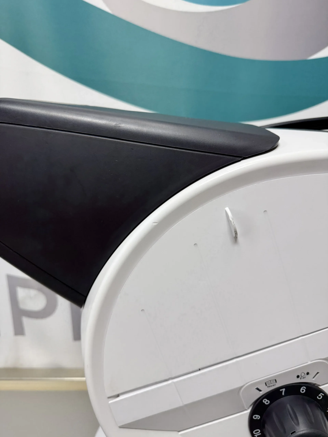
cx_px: 164
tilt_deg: -11.2
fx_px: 303
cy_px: 218
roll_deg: -1.1
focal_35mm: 24
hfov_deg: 56.8
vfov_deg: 71.6
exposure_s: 1/348
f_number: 1.8
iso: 80
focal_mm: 6.8
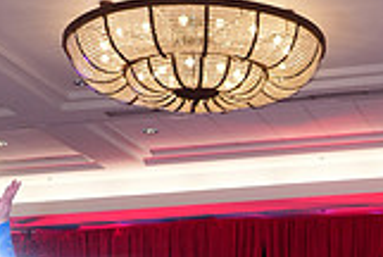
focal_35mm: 115
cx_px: 334
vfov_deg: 11.2
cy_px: 462
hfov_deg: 17.5
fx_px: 1226
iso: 2500
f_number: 5
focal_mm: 32
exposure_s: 1/250
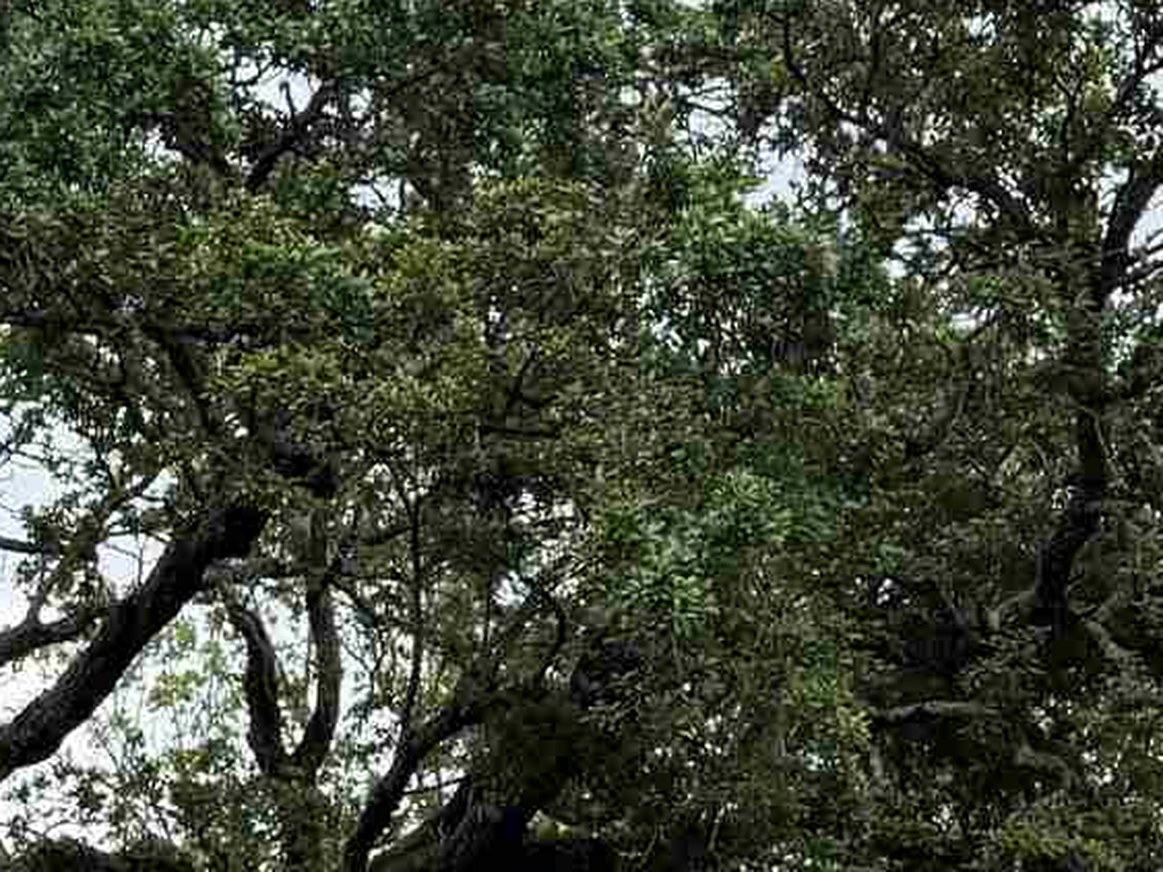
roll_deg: +0.1
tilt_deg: +9.3
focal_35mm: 131
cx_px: 109
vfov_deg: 10.9
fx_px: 4400
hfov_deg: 14.9
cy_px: 1335
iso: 100
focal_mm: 6.76
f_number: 1.78
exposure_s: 1/2445
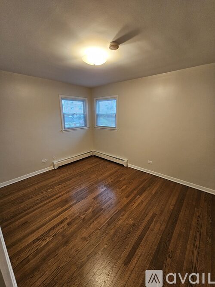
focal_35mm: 13
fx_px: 108
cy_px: 144
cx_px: 108
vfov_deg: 106.2
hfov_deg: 89.9
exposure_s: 1/30
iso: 320
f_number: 2.2
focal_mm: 2.2
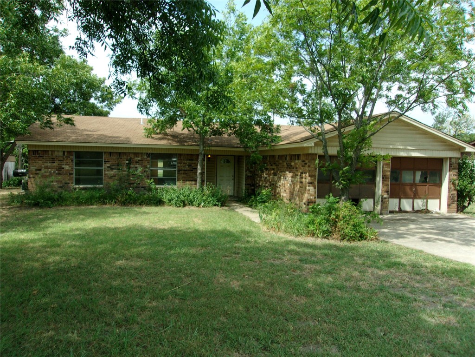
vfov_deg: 51.4
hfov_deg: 65.3
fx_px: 370
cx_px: 238
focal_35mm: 27
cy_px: 178
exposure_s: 1/45
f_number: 10.4
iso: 80
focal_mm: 4.9
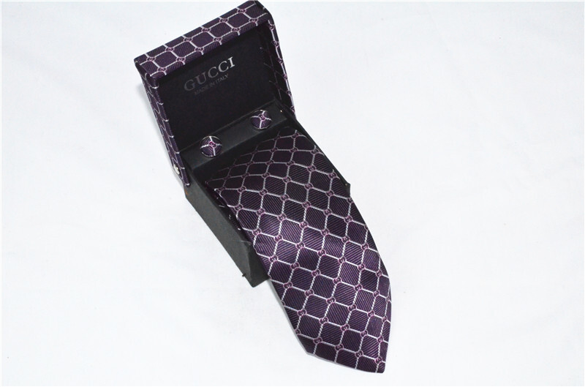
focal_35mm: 68
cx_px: 292
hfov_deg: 29.9
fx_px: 1094
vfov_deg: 20.1
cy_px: 194
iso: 6400
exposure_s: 1/250
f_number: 29
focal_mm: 45
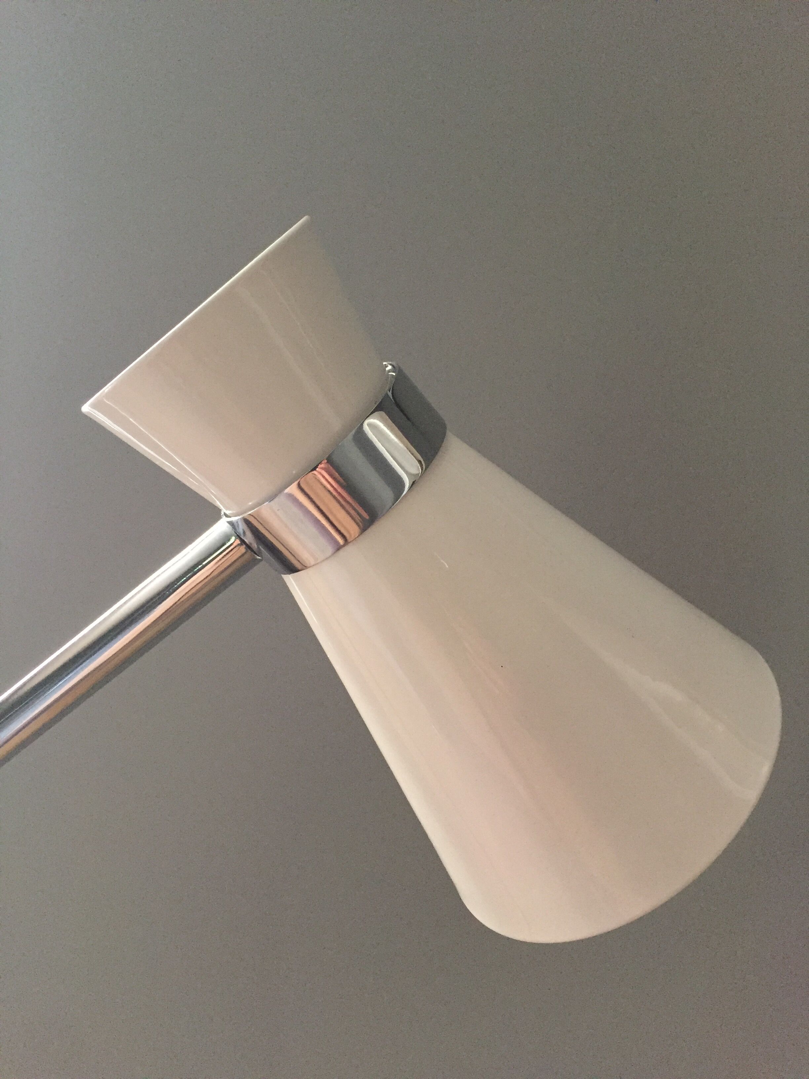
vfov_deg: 61.7
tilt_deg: -5.5
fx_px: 904
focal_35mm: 29
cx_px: 404
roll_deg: +0.2
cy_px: 540
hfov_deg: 48.2
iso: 250
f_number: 2.2
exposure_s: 1/33
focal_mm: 4.15
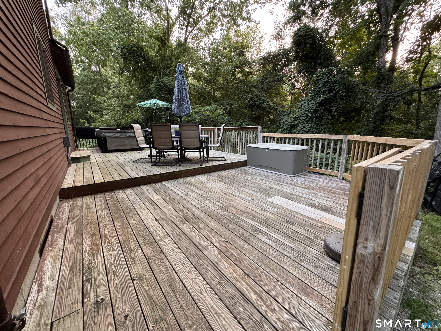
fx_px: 178
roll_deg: -0.3
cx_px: 220
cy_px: 166
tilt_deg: -11.9
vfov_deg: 85.7
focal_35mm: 14
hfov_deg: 102.1
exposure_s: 1/60
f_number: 2.2
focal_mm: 2.22
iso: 200
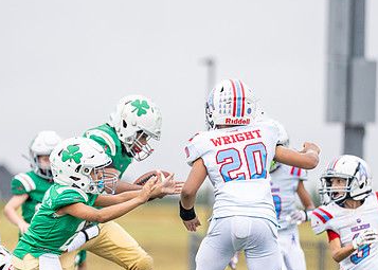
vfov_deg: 3.5
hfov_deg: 4.8
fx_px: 4477
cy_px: 181
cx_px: 154
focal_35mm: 417
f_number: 2.8
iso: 400
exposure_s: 1/1000
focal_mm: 200
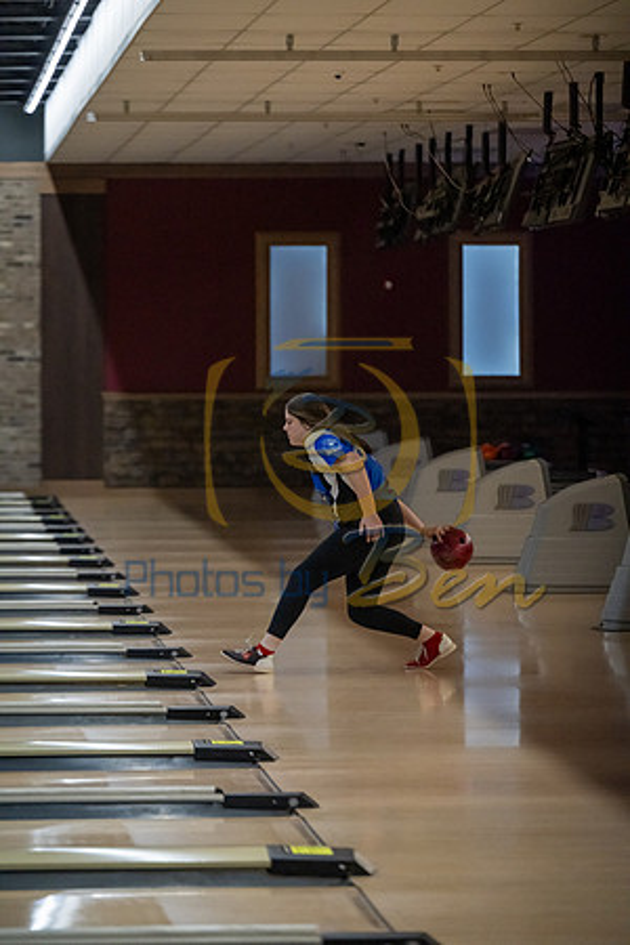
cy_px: 472
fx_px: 3937
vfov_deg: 13.7
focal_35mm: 150
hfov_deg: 9.1
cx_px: 315
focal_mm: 150
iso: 4000
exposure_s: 1/800
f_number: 3.5
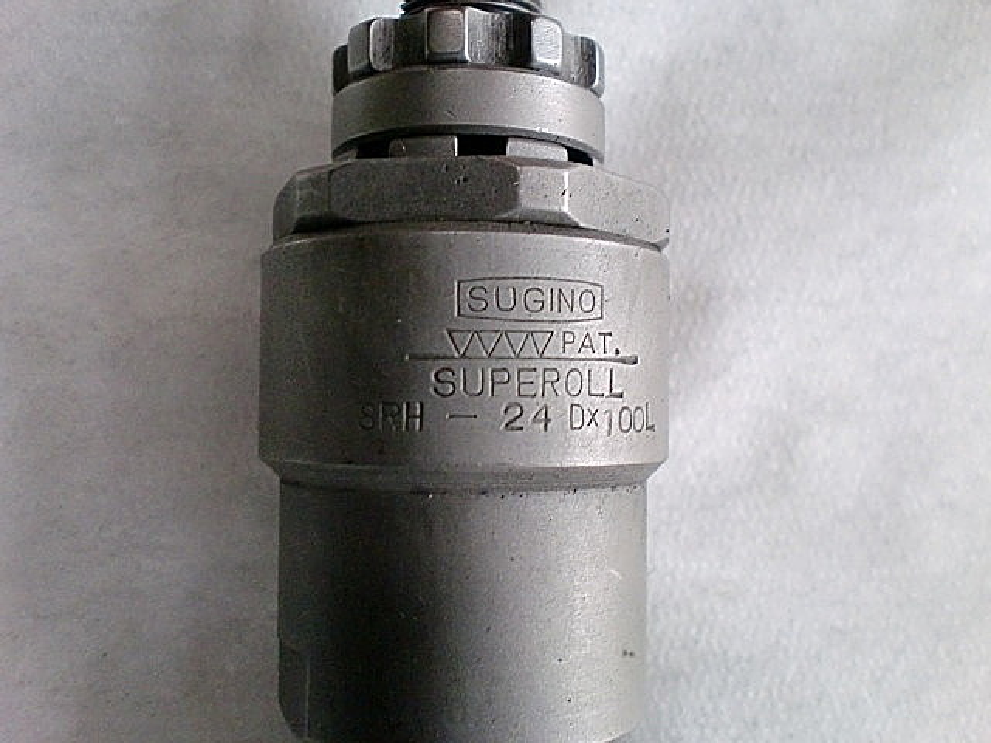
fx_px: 1002
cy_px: 372
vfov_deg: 40.7
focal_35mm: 35
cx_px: 496
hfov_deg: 52.6
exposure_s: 1/60
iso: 320
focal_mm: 6.3
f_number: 3.1
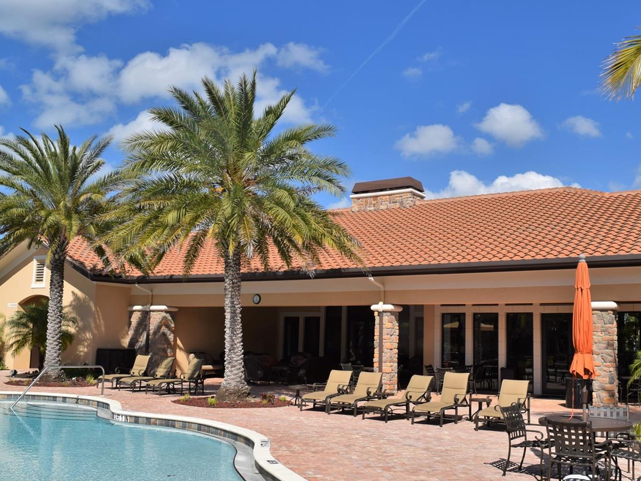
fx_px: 630
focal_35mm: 34
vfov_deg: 41.8
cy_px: 257
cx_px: 376
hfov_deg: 53.7
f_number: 11
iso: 100
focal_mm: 18
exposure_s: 1/200
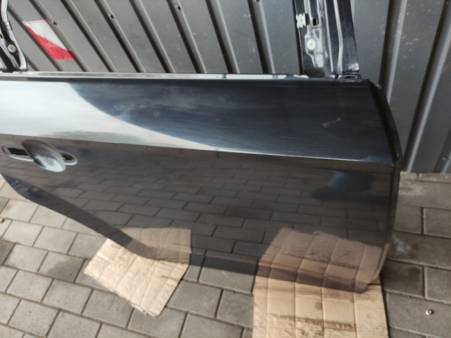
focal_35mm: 25
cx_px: 226
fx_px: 326
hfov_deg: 69.4
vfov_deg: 54.9
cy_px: 169
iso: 155
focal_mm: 5.43
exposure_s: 1/33
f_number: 1.89
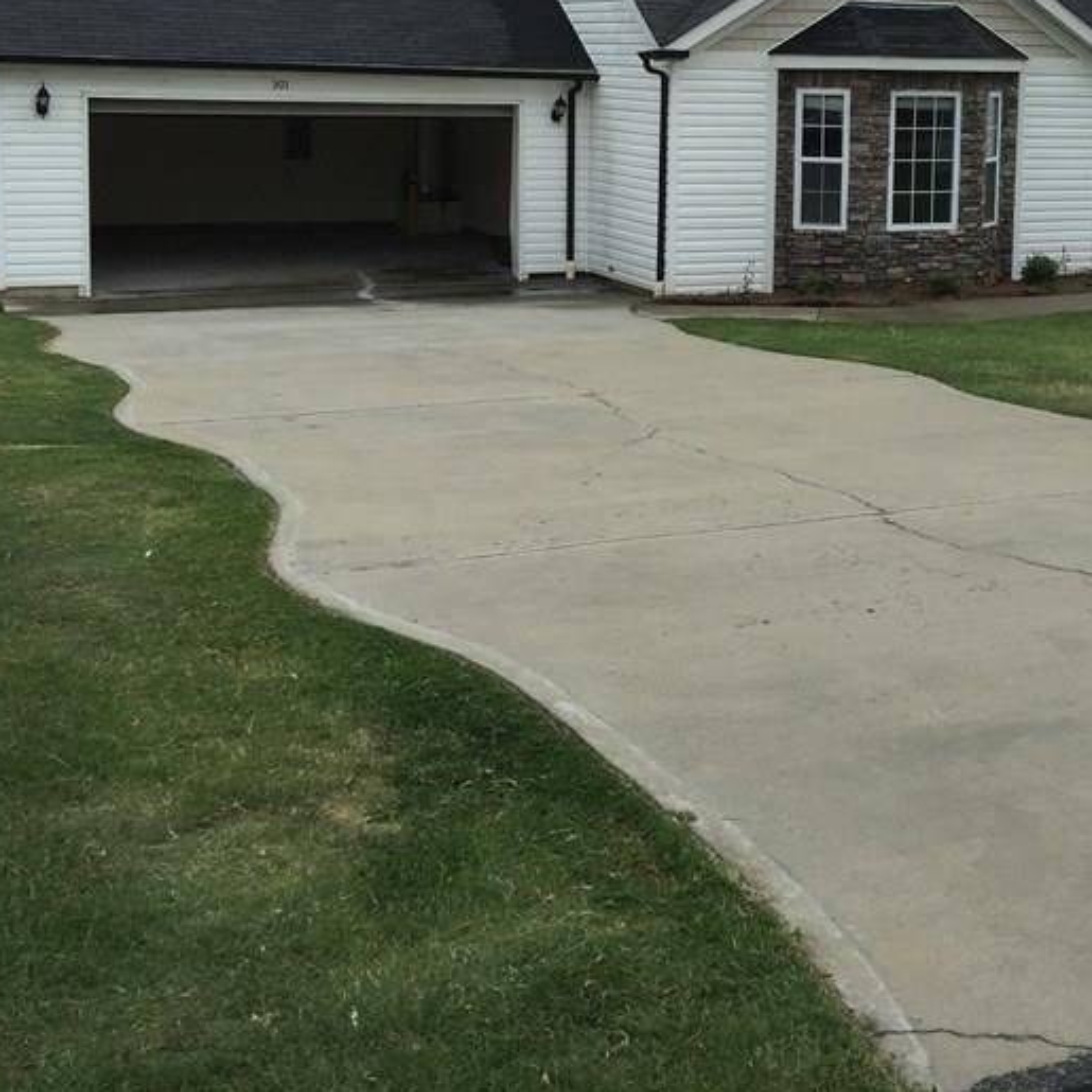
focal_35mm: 51
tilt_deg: -6.2
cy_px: 286
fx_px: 1820
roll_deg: -2.3
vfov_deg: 32.8
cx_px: 825
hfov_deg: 32.7
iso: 32
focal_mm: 4.15
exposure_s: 1/1319
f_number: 2.2
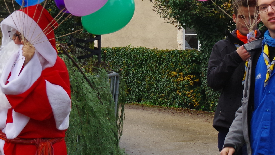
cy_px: 36
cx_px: 148
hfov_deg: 15.8
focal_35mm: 136
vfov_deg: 8.9
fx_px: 992
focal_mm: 26
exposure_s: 1/125
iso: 400
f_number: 8
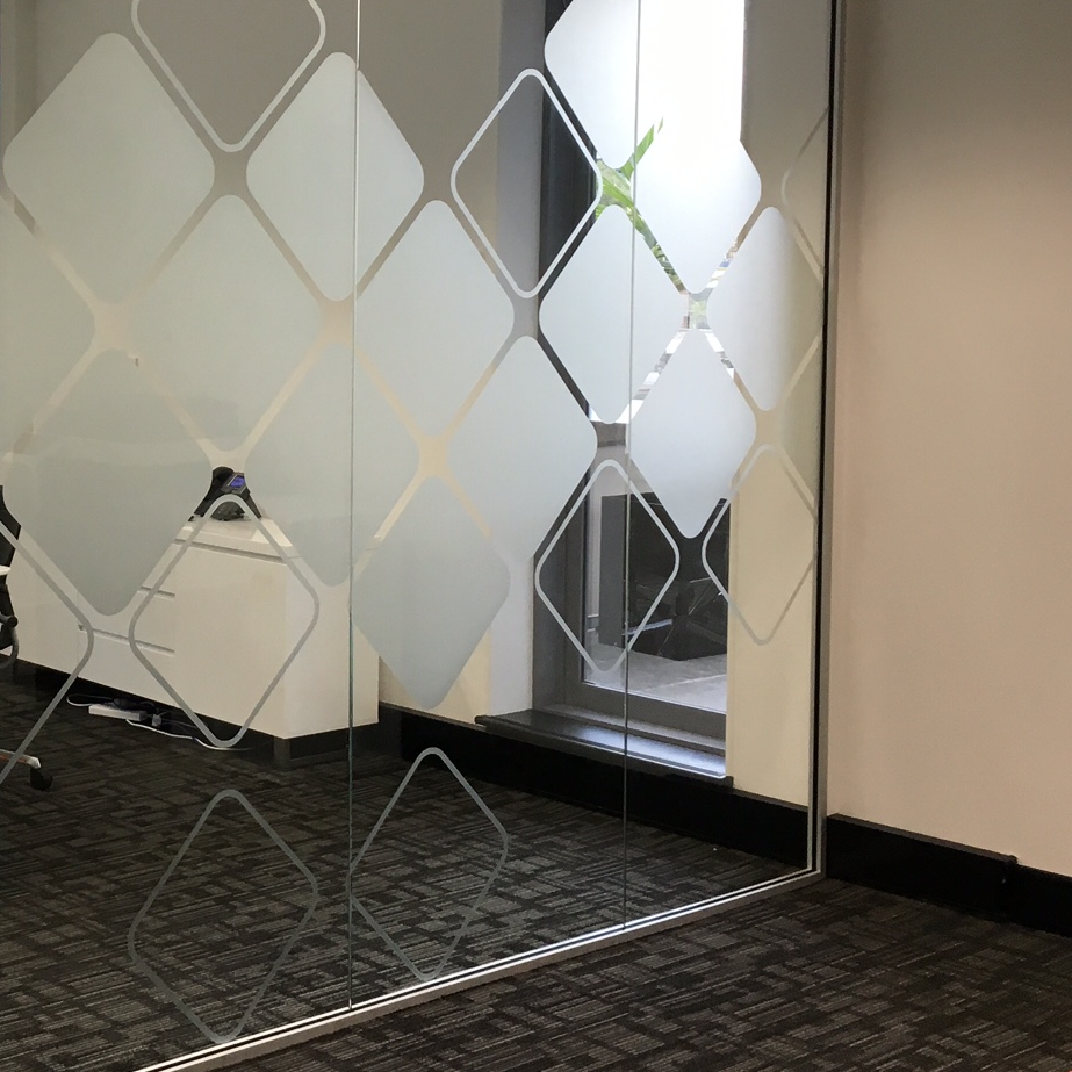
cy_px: 366
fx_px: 1962
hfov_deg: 28.9
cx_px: 31
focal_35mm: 56
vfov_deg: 30.4
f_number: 2.2
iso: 40
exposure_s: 1/33
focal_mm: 4.15
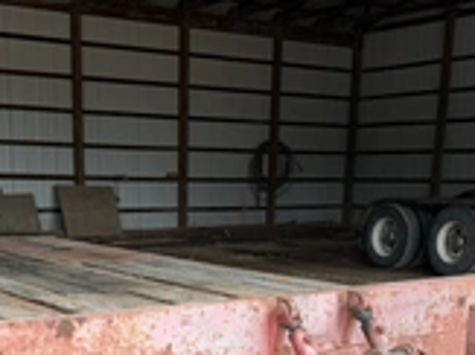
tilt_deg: -15.9
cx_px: 187
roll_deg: -0.5
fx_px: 809
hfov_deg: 32.6
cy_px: 407
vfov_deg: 23.1
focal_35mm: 59
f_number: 1.78
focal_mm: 6.76
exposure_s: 1/148
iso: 64
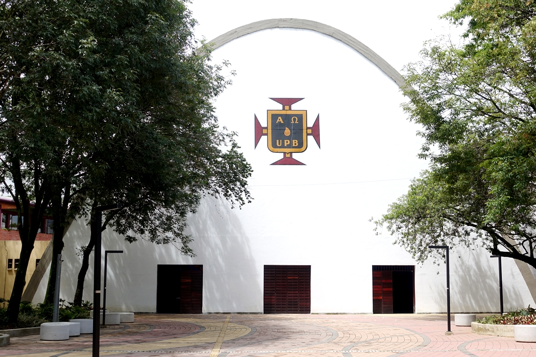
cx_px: 268
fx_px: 745
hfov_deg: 39.6
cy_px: 178
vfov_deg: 27.0
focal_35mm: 50
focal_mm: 18.3
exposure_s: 1/500
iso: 125
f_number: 4
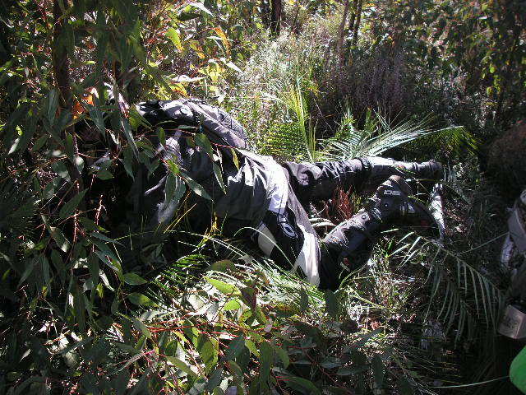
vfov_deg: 37.7
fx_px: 577
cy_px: 198
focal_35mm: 38
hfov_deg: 49.0
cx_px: 263
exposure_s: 1/90
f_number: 3.3
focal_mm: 6.3
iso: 50
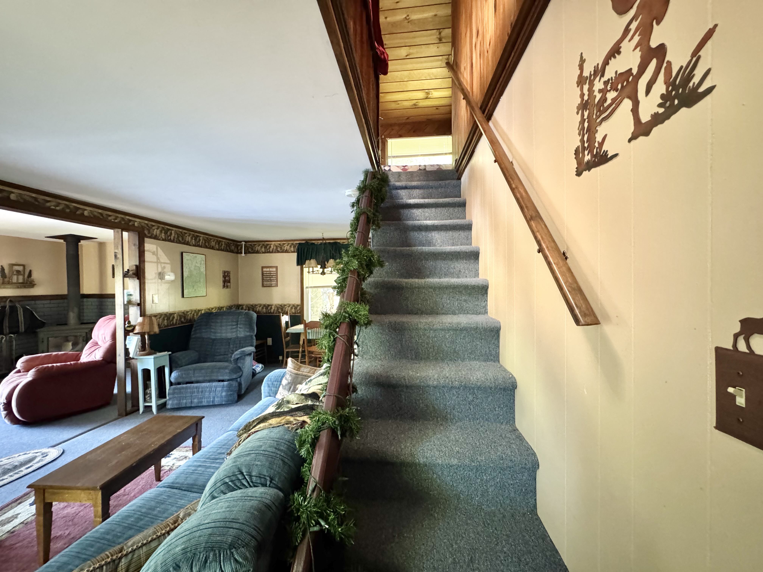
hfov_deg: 102.1
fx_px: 309
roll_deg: +0.7
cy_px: 286
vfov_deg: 85.7
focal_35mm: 14
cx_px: 382
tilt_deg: -0.9
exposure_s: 1/30
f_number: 2.2
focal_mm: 2.22
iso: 1250
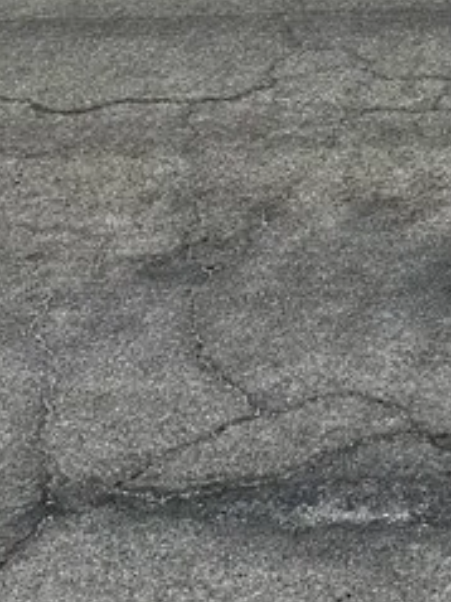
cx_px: 519
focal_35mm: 103
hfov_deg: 14.0
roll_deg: +0.0
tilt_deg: -2.4
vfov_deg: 15.9
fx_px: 1791
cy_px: -519
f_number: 1.78
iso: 80
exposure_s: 1/9709
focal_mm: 6.86
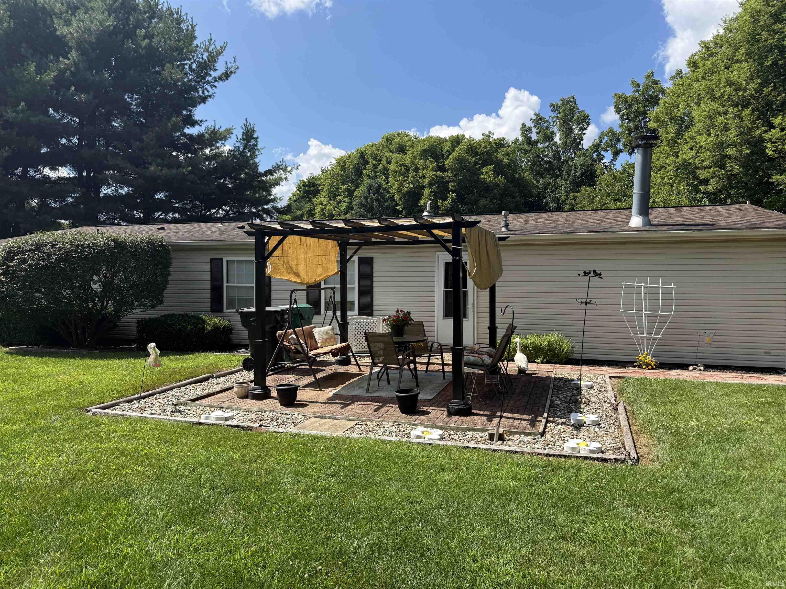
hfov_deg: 71.6
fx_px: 545
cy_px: 294
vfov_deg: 56.8
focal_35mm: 24
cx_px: 393
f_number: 1.78
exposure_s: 1/3759
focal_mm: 6.76
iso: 80
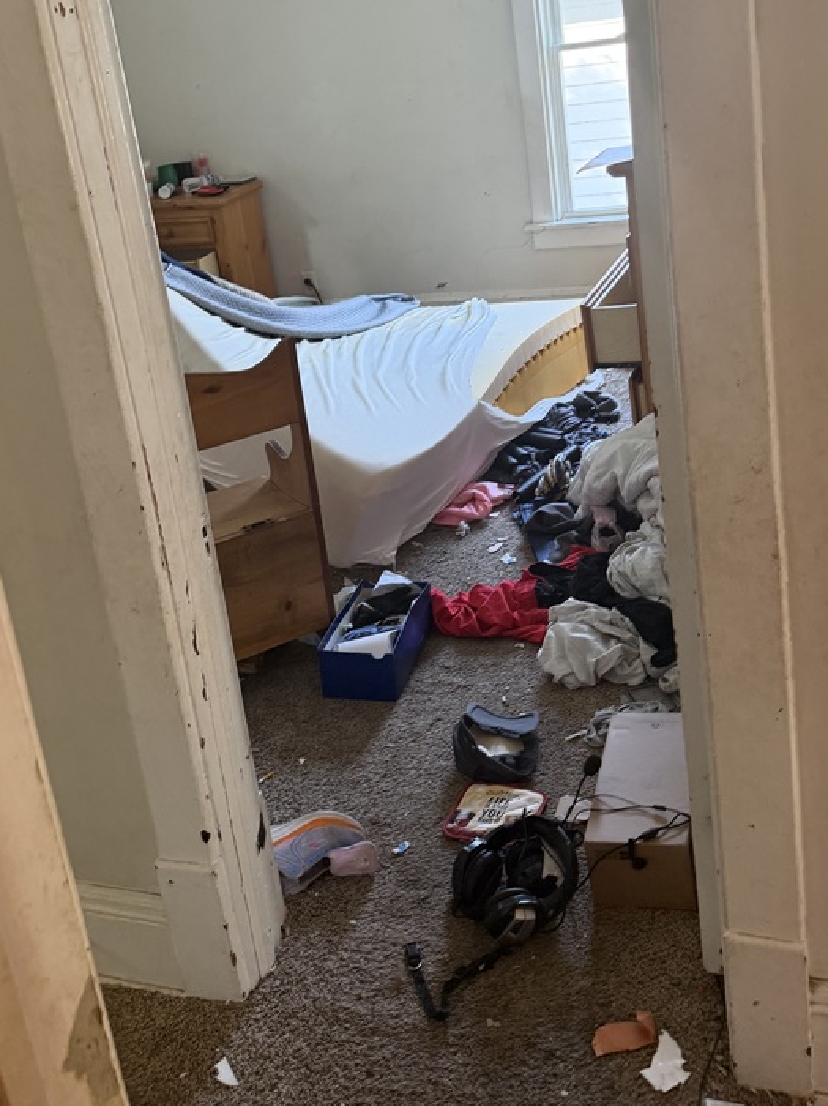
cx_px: 424
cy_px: 349
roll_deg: +6.6
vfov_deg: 49.1
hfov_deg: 38.6
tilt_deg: -17.2
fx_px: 1181
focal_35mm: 37
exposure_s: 1/60
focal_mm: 6.76
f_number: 1.78
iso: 320
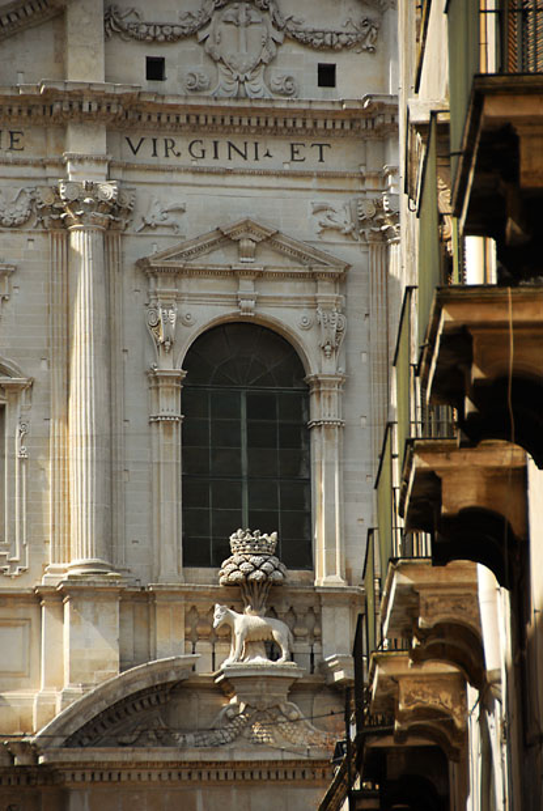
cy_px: 406
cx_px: 272
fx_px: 5076
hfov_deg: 6.1
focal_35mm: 225
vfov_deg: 9.1
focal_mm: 150
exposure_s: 1/320
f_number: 5.6
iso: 200
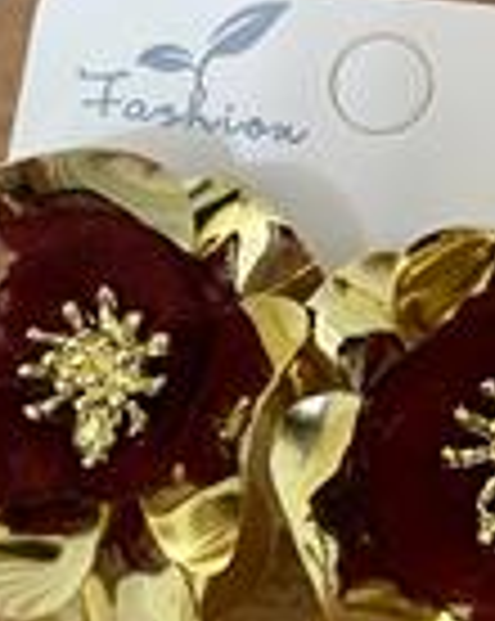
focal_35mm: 73
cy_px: 331
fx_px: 1340
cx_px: 274
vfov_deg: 26.1
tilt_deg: -47.5
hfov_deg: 20.9
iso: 500
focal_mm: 4.25
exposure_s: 1/33
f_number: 1.8
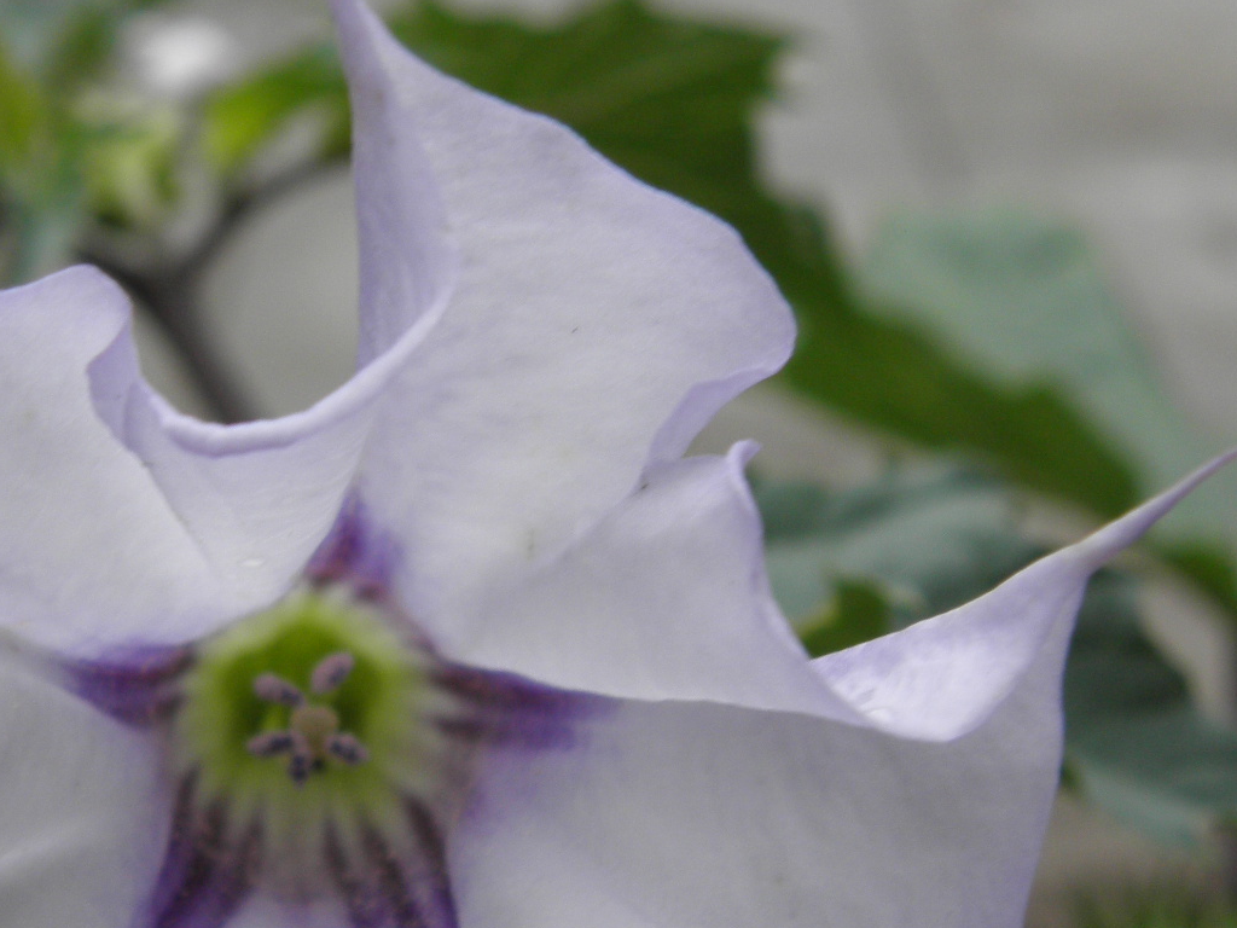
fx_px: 2716
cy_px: 799
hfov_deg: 25.2
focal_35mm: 76
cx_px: 256
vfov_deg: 19.1
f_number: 3.2
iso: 80
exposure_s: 1/40
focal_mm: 6.85
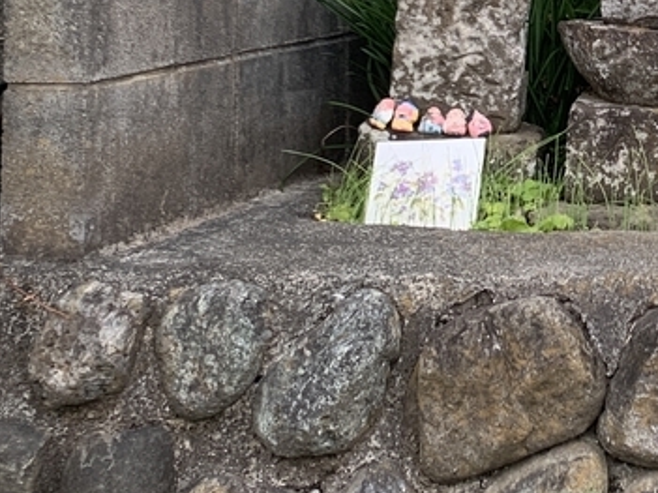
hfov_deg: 20.4
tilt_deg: -1.4
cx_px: 825
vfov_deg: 16.0
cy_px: -82
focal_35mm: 89
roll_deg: -1.4
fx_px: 1691
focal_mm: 4.25
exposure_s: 1/121
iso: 64
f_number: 1.8
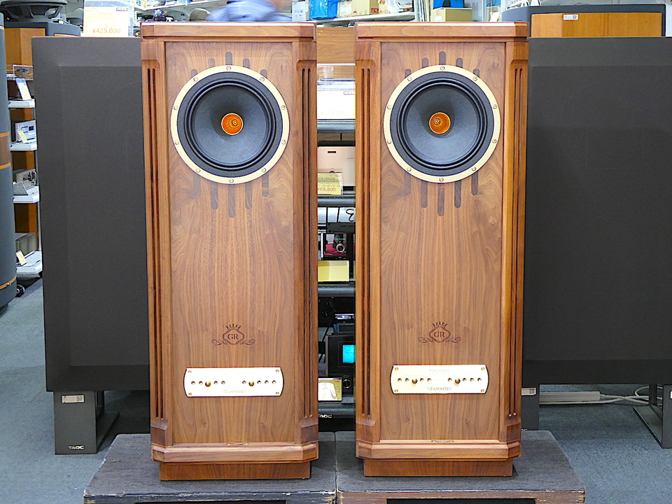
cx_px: 336
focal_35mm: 57
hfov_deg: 33.8
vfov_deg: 25.7
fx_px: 1107
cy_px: 252
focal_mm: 10.3
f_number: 4.2
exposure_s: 1/6
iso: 200
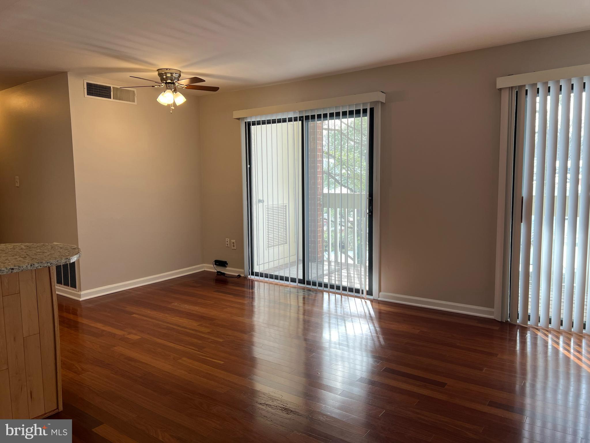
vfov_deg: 53.1
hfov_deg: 67.3
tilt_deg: -5.4
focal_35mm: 26
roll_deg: +1.2
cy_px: 222
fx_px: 443
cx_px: 295
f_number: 1.5
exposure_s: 1/120
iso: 32
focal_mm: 5.7
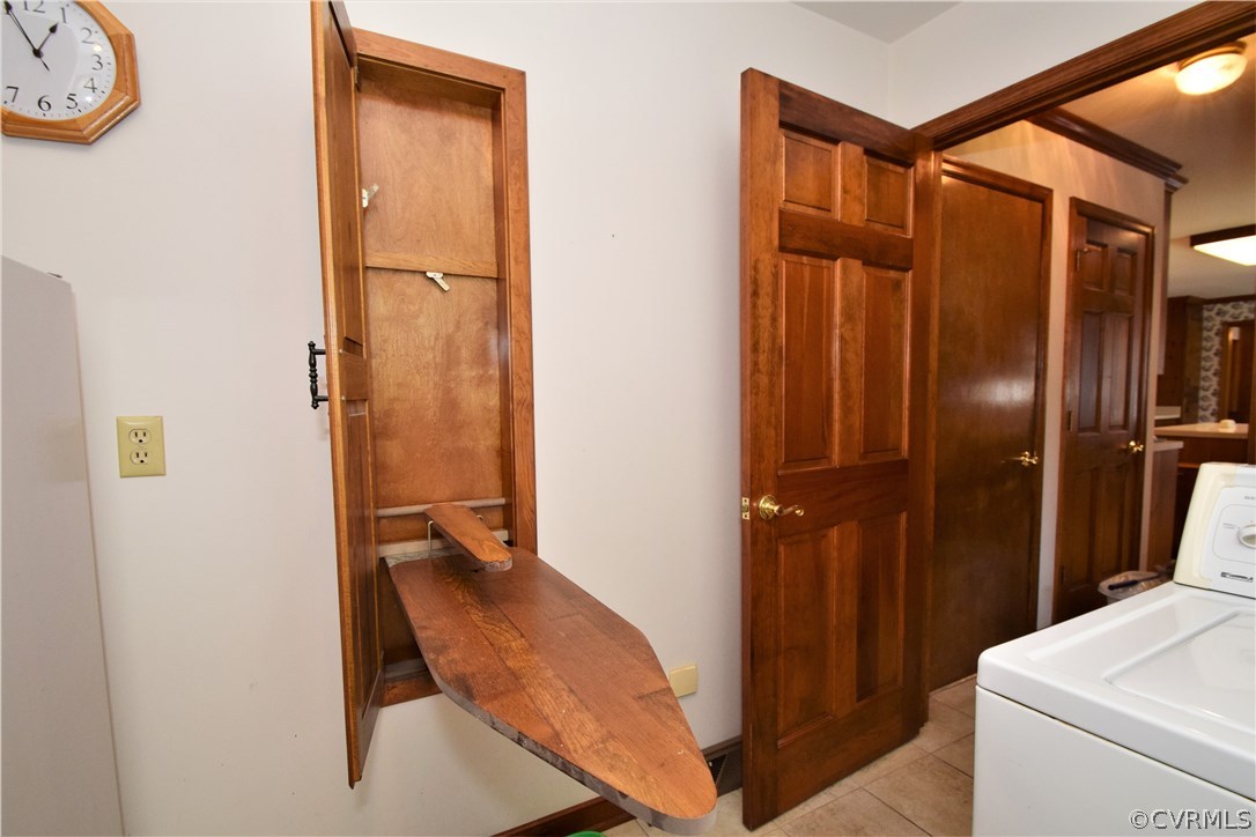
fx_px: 523
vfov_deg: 77.3
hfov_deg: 100.4
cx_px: 628
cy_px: 418
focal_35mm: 15
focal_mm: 10
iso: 1600
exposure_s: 1/60
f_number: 8
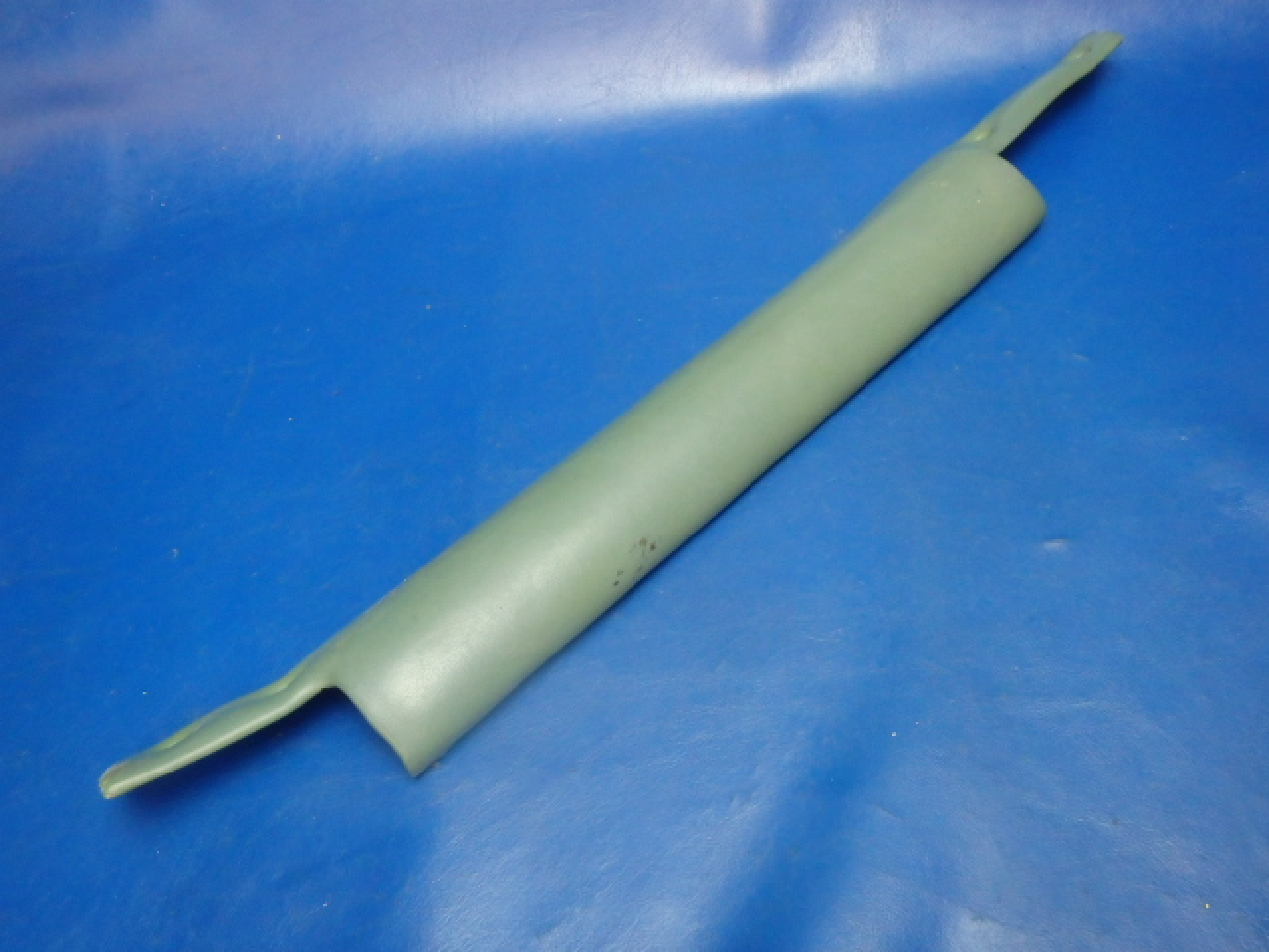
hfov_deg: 63.4
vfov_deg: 49.7
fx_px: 1026
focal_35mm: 28
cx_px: 634
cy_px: 476
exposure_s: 1/30
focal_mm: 5
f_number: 3.9
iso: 800
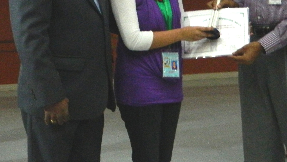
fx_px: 677
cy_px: 9
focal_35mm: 89
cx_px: 117
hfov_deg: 23.9
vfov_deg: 13.4
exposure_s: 1/30
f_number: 3.3
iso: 400
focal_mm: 6.2
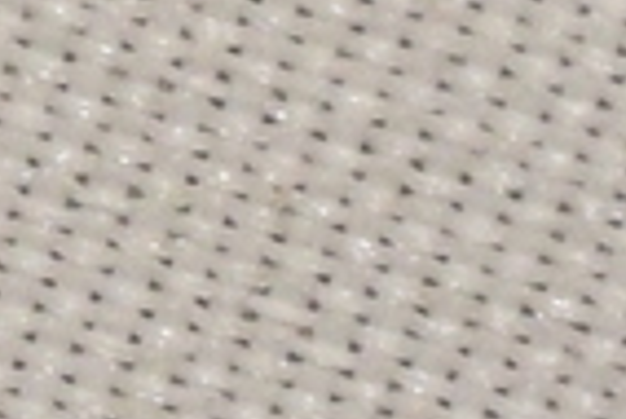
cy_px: 1283
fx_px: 24717
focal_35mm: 1420
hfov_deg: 1.4
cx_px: -414
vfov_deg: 1.0
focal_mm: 140
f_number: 14
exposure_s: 1/160
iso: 500
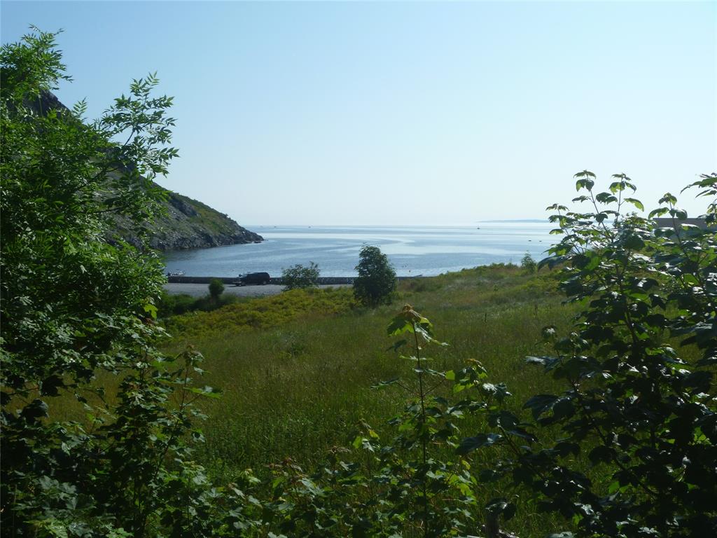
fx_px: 725
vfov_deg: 40.7
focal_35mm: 35
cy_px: 269
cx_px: 358
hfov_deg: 52.6
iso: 80
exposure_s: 1/400
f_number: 5.6
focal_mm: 6.3
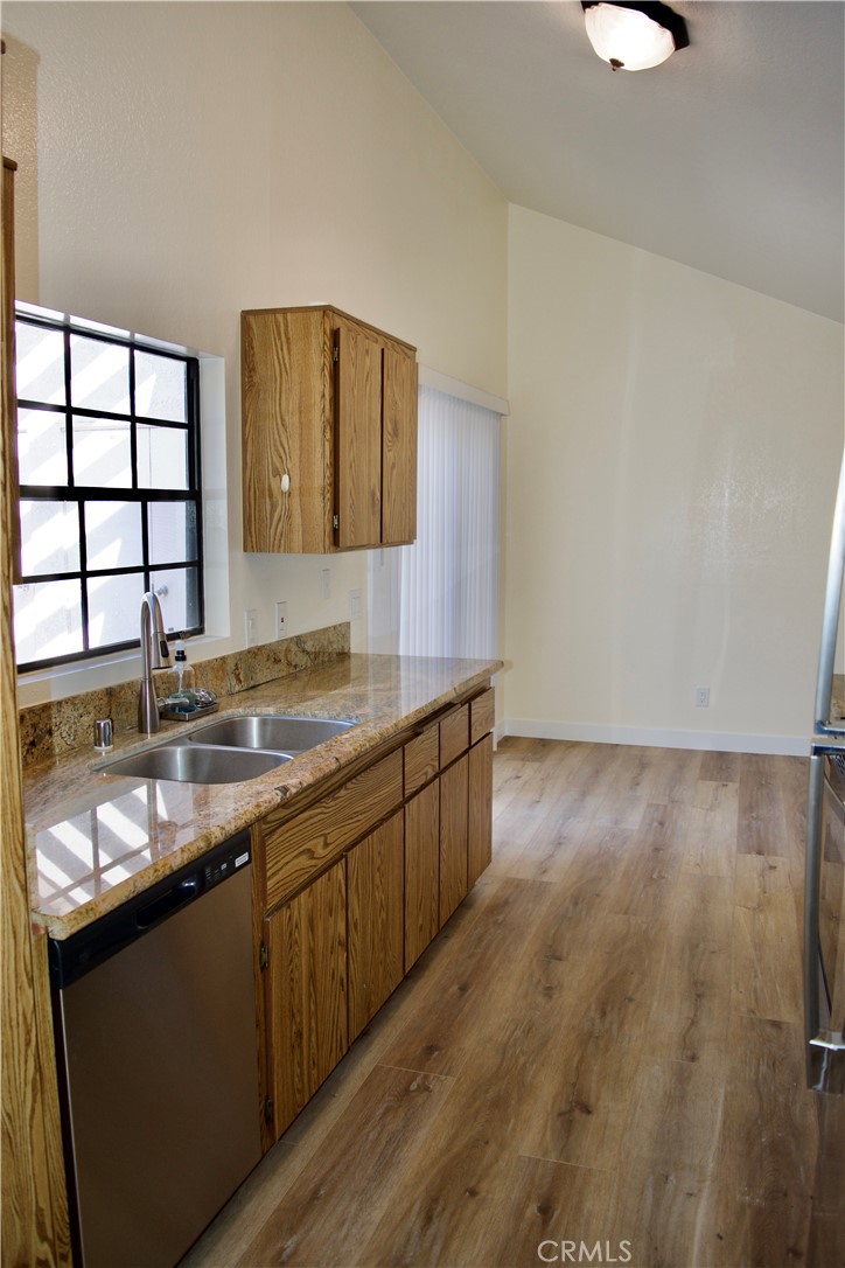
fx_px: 951
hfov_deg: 47.9
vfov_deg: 67.4
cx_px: 422
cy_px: 634
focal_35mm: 27
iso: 320
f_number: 3.5
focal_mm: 18
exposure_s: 1/125
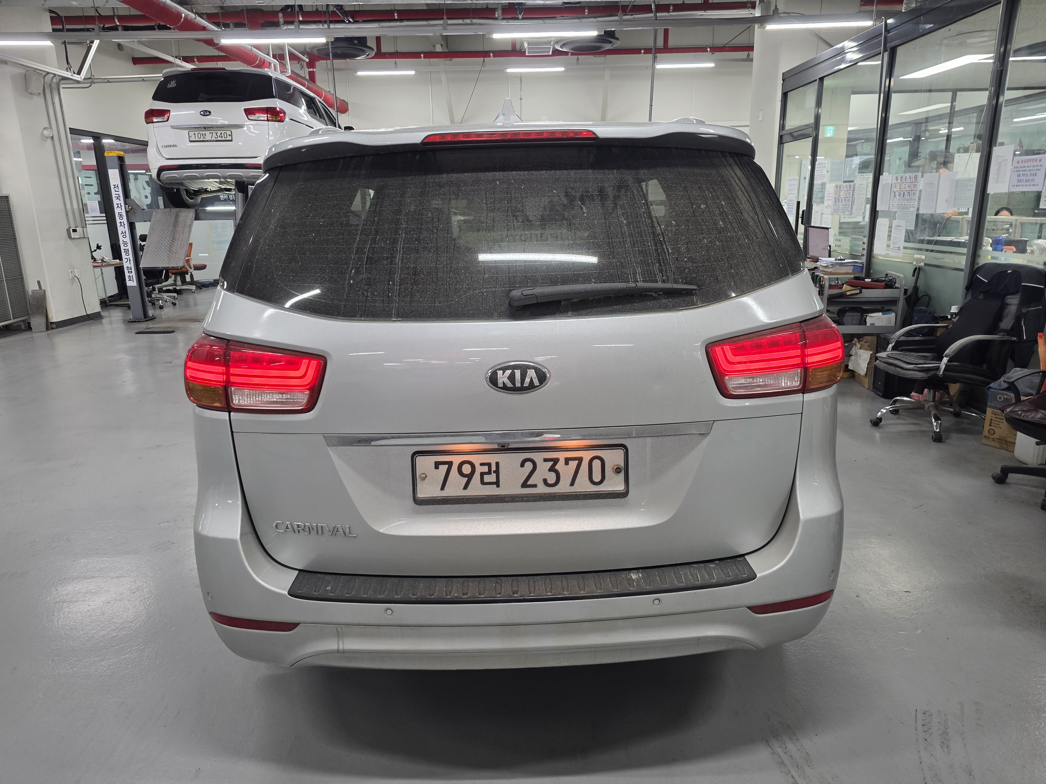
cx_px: 523
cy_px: 392
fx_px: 695
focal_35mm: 23
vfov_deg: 58.9
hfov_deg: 73.9
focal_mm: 6.25
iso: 200
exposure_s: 1/120
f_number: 1.7
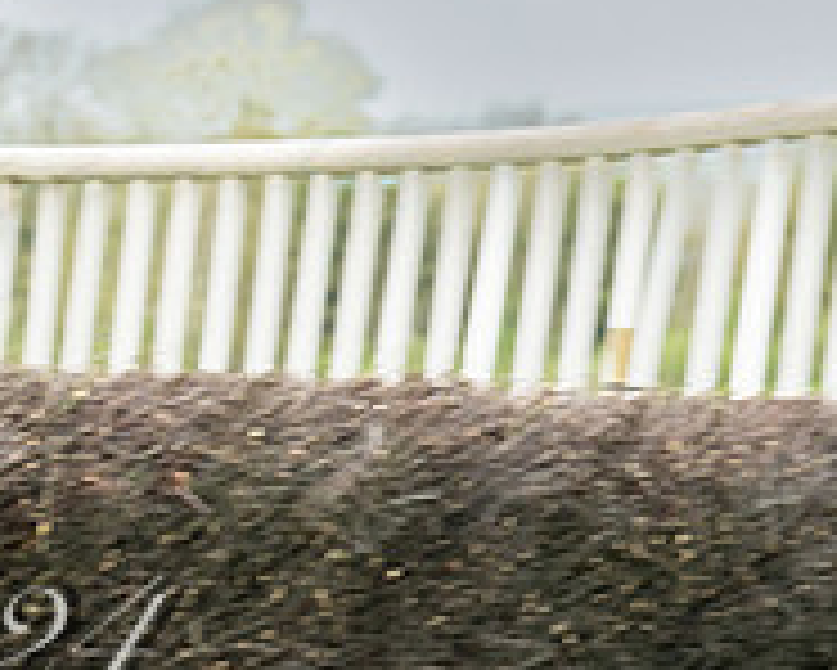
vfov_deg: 4.1
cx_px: -492
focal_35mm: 375
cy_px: 457
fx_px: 9294
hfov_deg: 5.1
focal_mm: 92
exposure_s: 1/500
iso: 400
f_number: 5
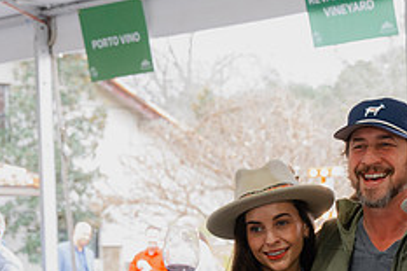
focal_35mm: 127
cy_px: 298
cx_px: 386
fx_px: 1435
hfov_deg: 15.9
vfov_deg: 10.6
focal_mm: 51
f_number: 5
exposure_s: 1/160
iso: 2200
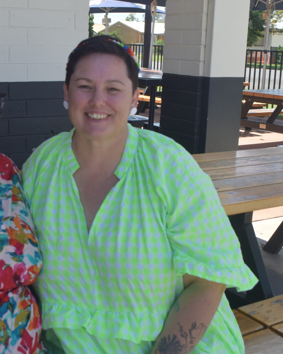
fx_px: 576
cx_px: 84
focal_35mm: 55
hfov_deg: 27.4
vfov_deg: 34.1
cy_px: 163
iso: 200
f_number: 8
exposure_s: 1/250
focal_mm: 22
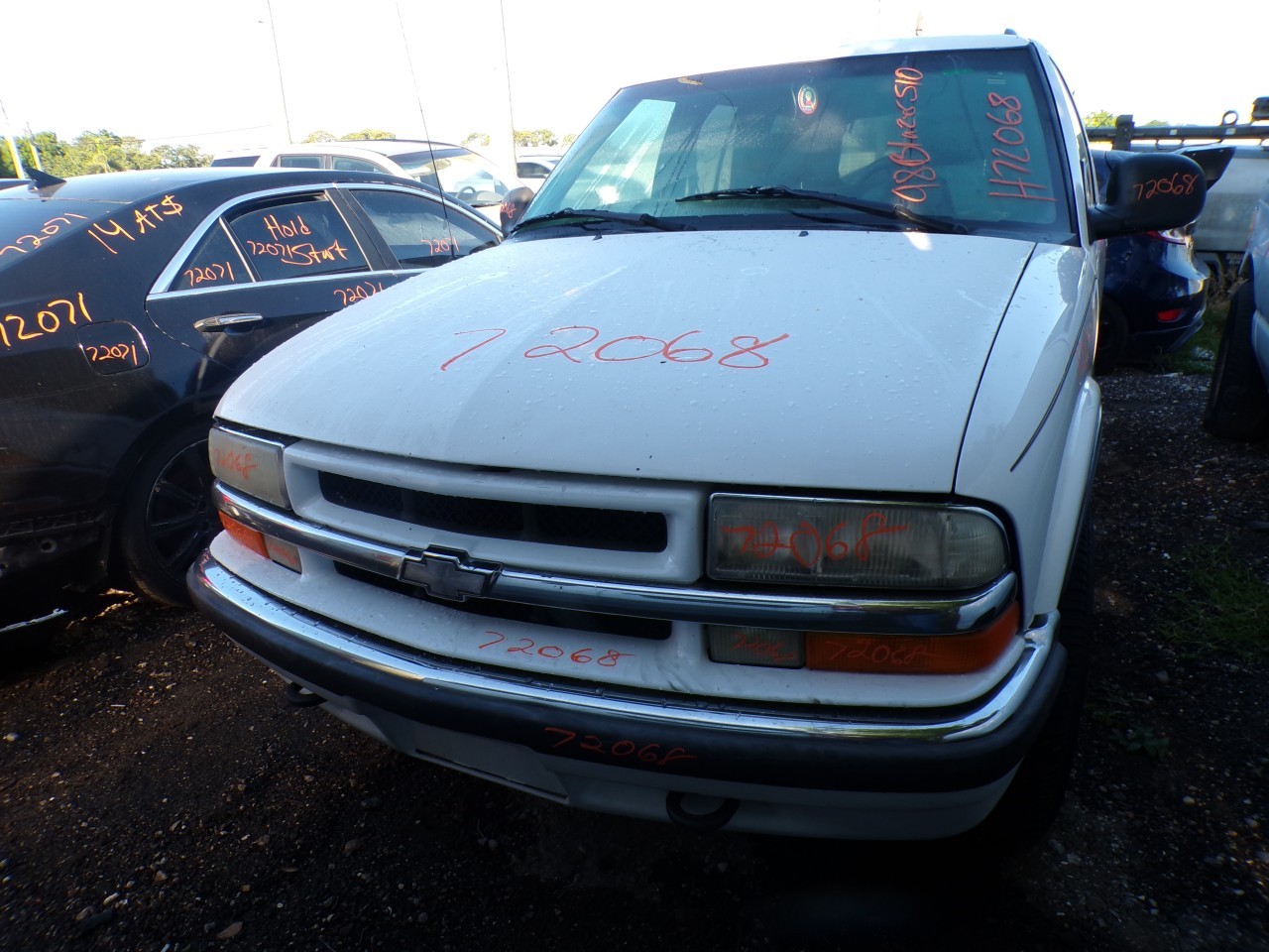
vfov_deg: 56.8
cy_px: 476
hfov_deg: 71.6
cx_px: 634
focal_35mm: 24
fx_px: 880
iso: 100
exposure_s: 1/120
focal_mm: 4.3
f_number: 4.4
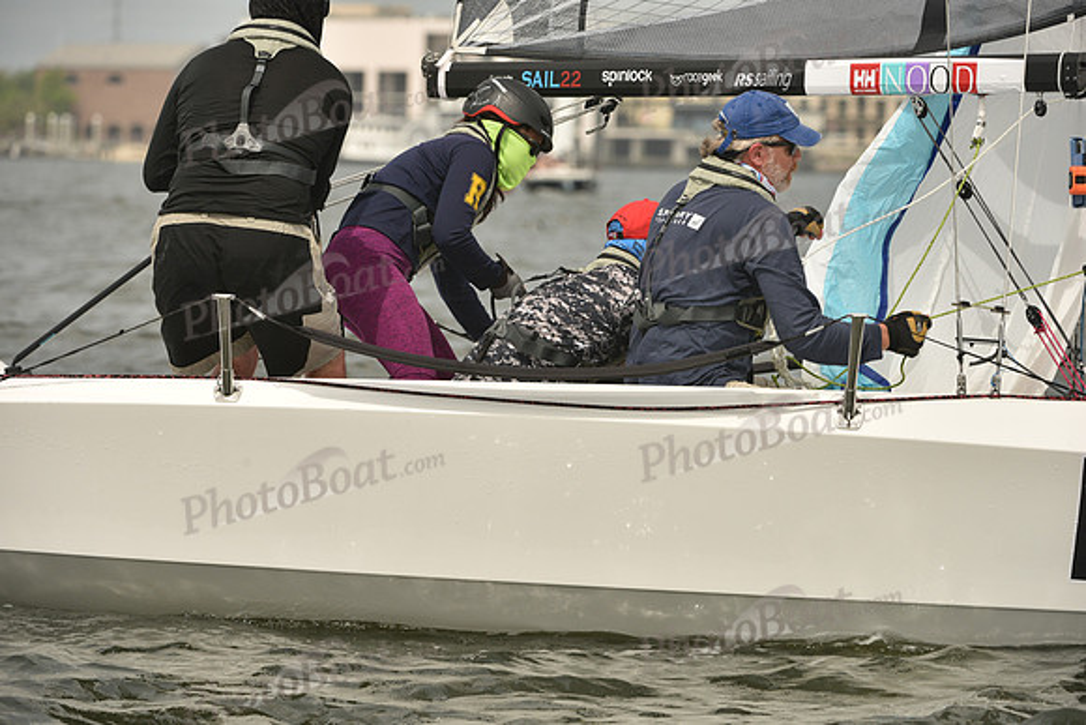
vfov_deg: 5.1
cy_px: 362
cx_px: 543
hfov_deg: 7.6
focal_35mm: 270
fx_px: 8147
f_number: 8
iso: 320
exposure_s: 1/1250
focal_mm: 270
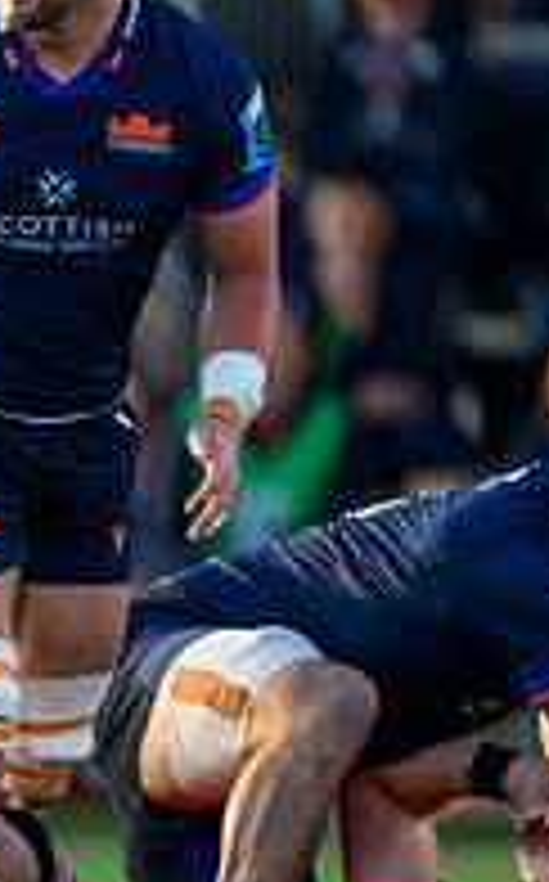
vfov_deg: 1.4
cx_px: -871
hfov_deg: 0.9
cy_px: 771
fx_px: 36135
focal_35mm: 1505
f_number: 3.2
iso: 1600
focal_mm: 400
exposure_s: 1/2500
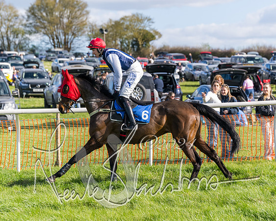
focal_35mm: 150
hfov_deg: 12.8
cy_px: 104
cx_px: 167
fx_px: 1226
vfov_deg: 10.3
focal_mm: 110
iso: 400
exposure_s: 1/2500
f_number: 4
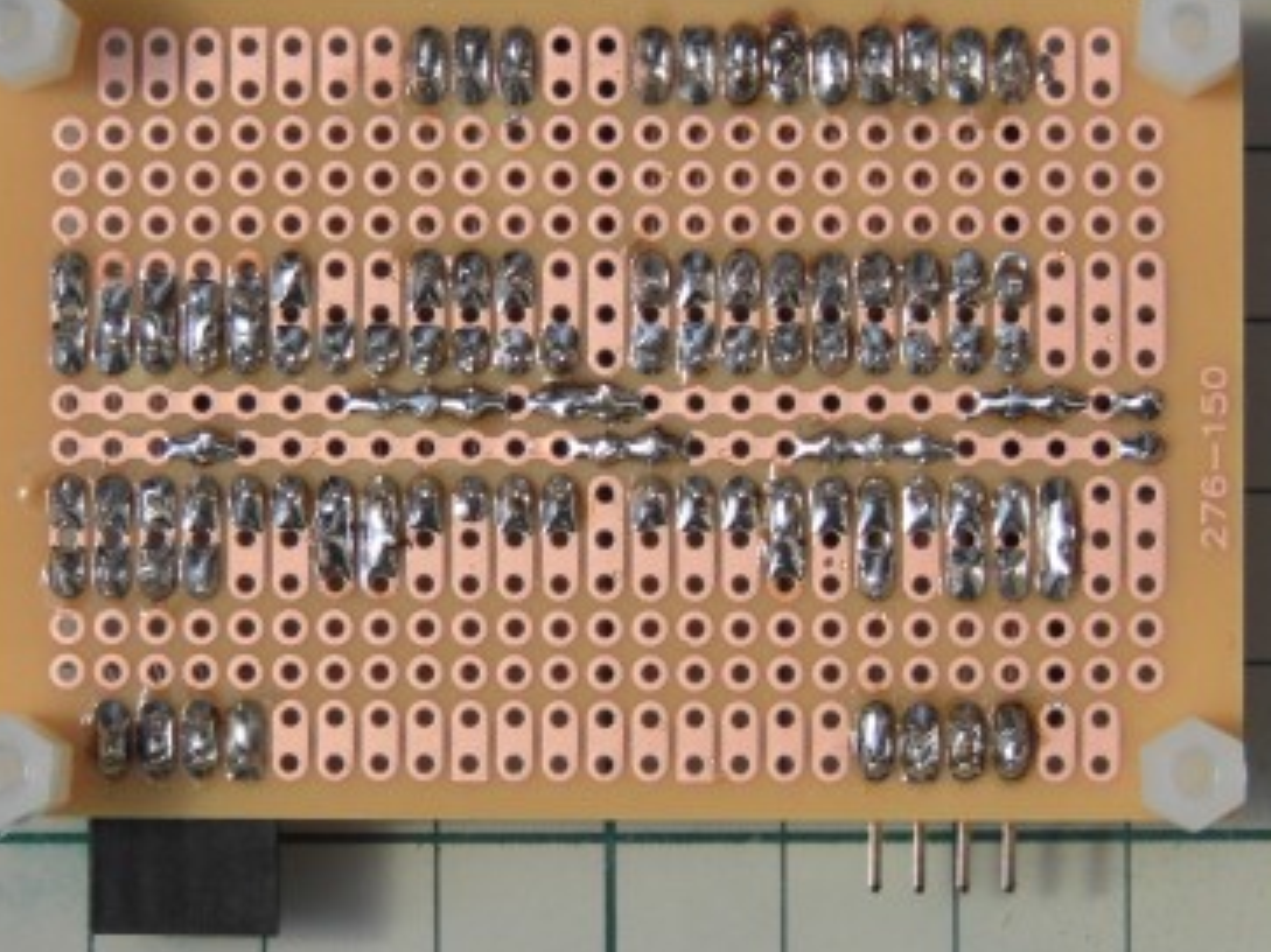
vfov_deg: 9.1
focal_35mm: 163
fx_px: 5983
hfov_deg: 12.1
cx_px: 609
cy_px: 452
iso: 100
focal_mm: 26.5
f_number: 4
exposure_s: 1/160
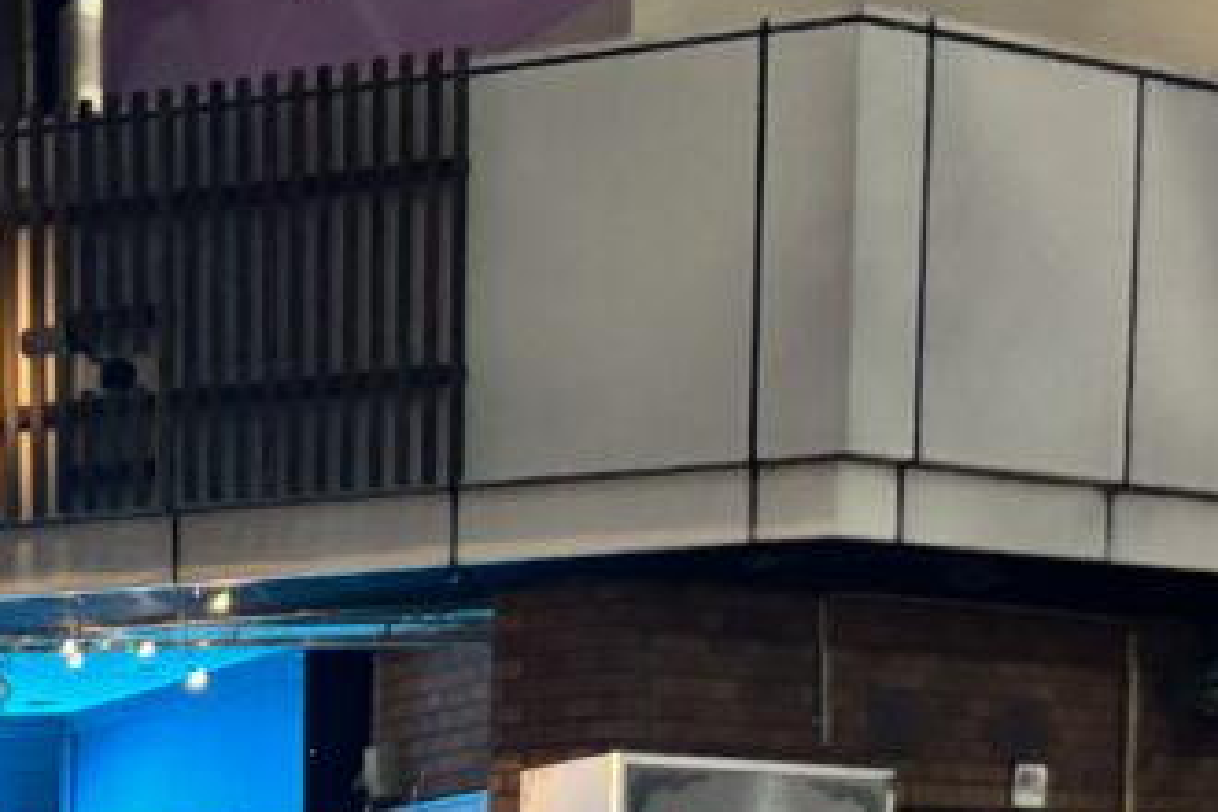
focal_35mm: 84
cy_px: 1391
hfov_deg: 23.2
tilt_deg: -3.0
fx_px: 2842
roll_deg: -1.6
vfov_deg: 14.6
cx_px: -15
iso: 500
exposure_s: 1/40
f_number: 1.6
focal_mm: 5.96
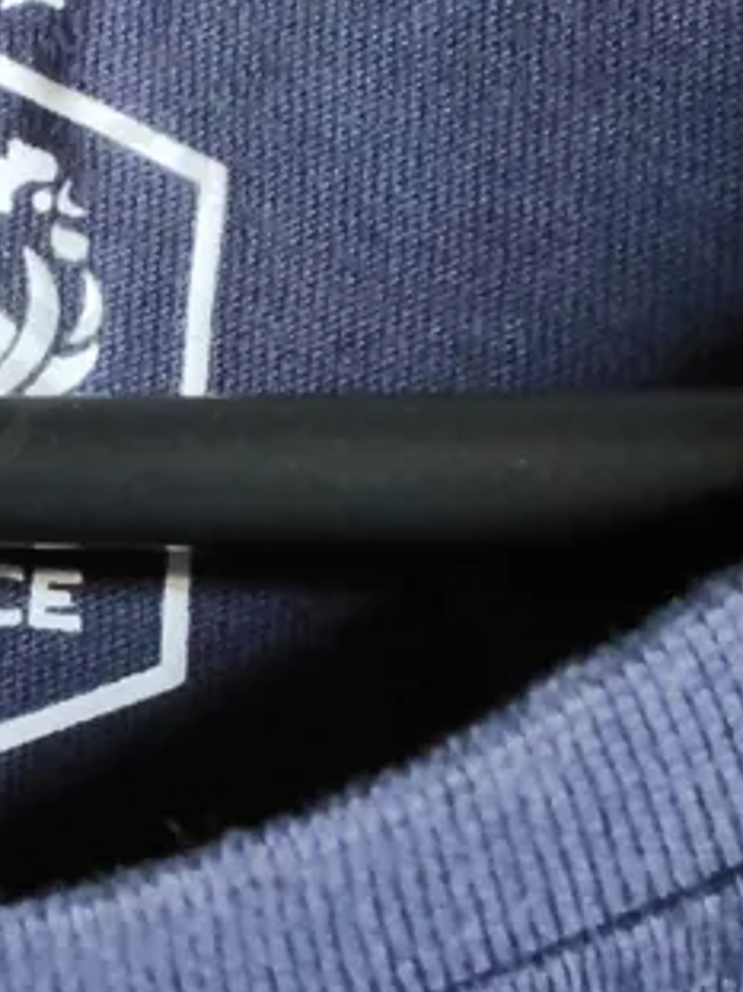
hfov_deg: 16.1
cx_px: -80
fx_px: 2549
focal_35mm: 89
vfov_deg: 22.0
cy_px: 475
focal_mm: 2.87
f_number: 2
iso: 500
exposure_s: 1/30
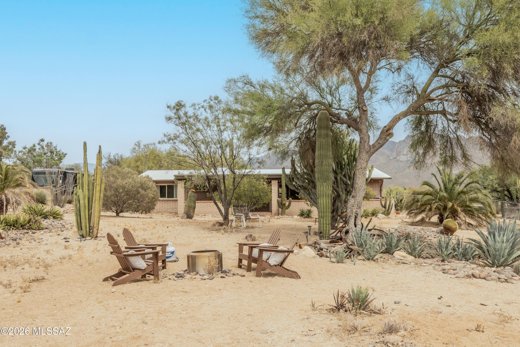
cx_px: 260
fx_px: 433
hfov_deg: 61.9
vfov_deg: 43.6
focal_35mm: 30
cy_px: 174
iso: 200
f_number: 13
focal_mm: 20
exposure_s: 1/160
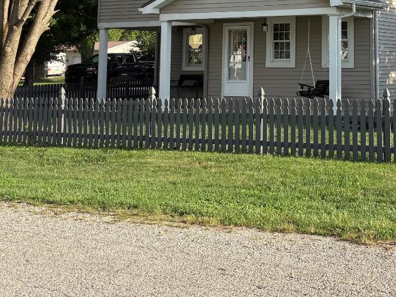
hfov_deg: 30.2
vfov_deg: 22.3
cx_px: 335
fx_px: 709
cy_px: -31
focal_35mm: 62
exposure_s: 1/1484
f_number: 1.6
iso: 50
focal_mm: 5.96
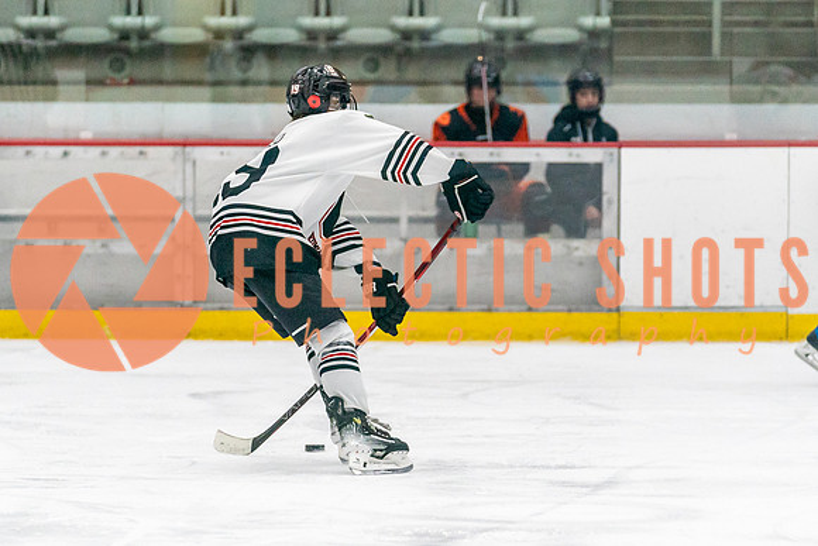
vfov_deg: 5.7
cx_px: 367
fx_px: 5470
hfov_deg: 8.6
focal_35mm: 241
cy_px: 341
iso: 3200
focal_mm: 131
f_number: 2.8
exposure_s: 1/1250
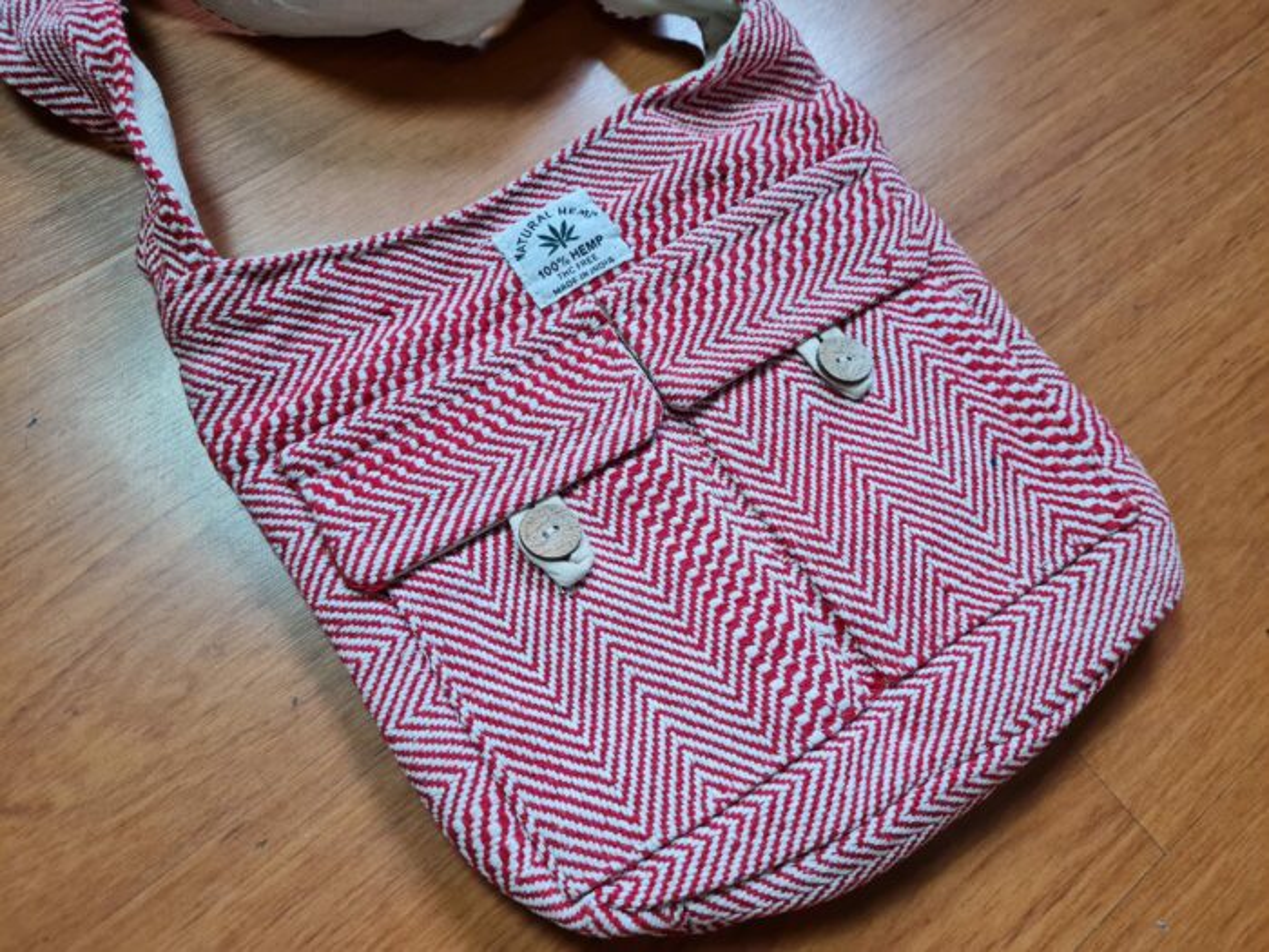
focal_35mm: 26
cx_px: 634
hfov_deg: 67.3
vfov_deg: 53.1
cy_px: 476
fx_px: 953
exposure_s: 1/120
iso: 320
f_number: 1.8
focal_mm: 5.4
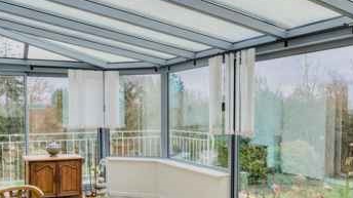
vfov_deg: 30.1
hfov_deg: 51.6
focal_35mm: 39
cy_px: 135
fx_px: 365
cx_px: 160
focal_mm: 16
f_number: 8
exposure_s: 1/800
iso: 800
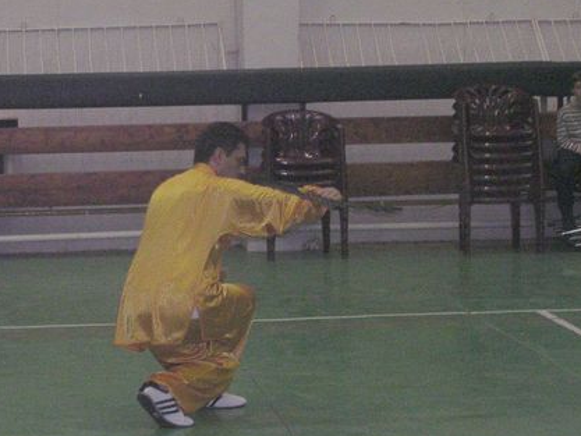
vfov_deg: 10.3
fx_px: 2418
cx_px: 189
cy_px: 274
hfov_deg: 13.7
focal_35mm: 144
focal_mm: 15.2
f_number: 4.5
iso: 400
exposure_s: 1/60.1
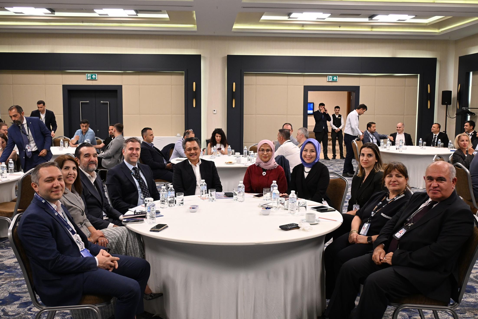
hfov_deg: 53.1
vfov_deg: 36.9
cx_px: 239
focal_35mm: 36
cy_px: 160
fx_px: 478
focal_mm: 24
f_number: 4.2
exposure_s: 1/60
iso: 1000
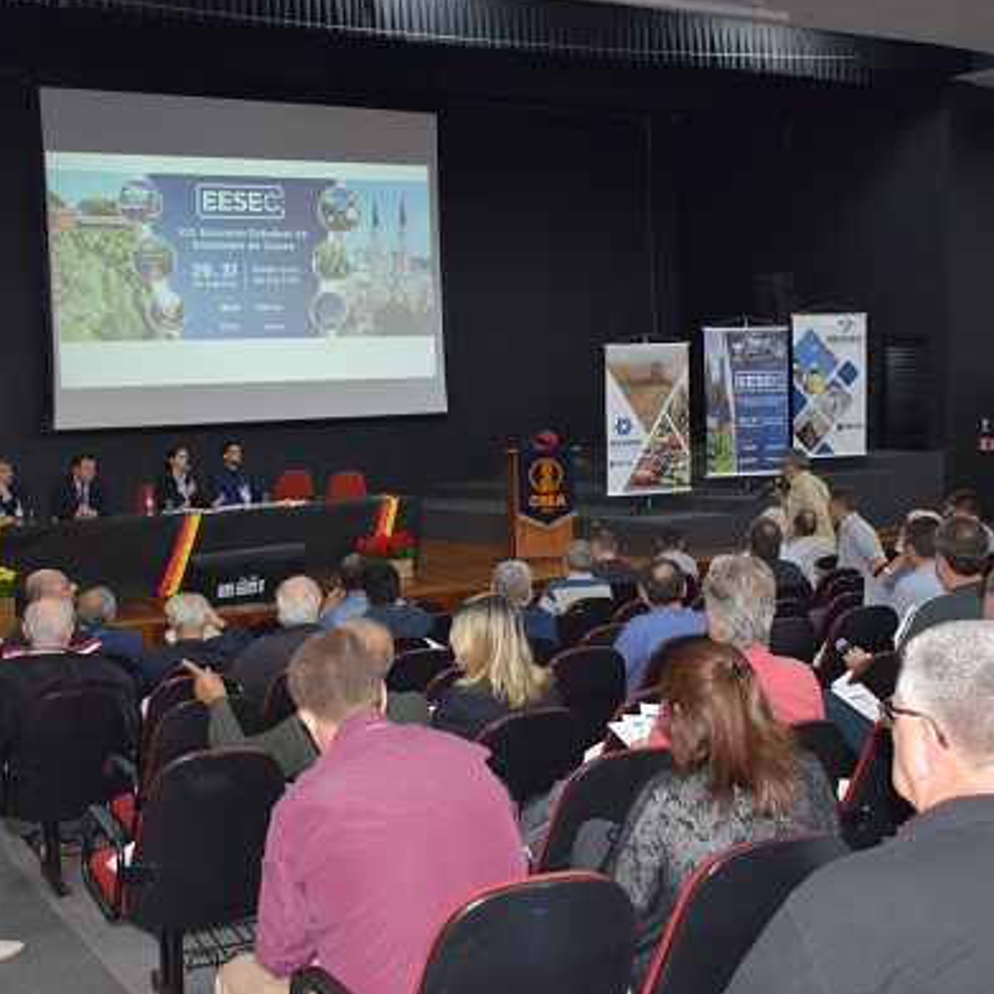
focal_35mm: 43
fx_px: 1397
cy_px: 496
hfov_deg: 39.1
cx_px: 539
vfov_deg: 39.2
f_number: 4
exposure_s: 1/60
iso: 800
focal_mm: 22
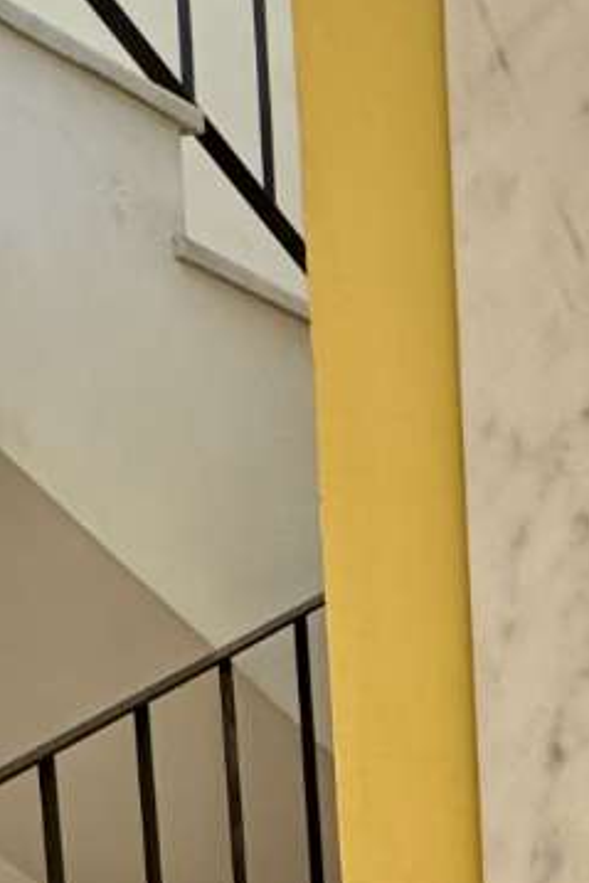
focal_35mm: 61
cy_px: 1112
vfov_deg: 27.9
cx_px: 1384
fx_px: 1495
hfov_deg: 14.8
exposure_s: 1/99
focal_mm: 2.22
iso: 250
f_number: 2.2
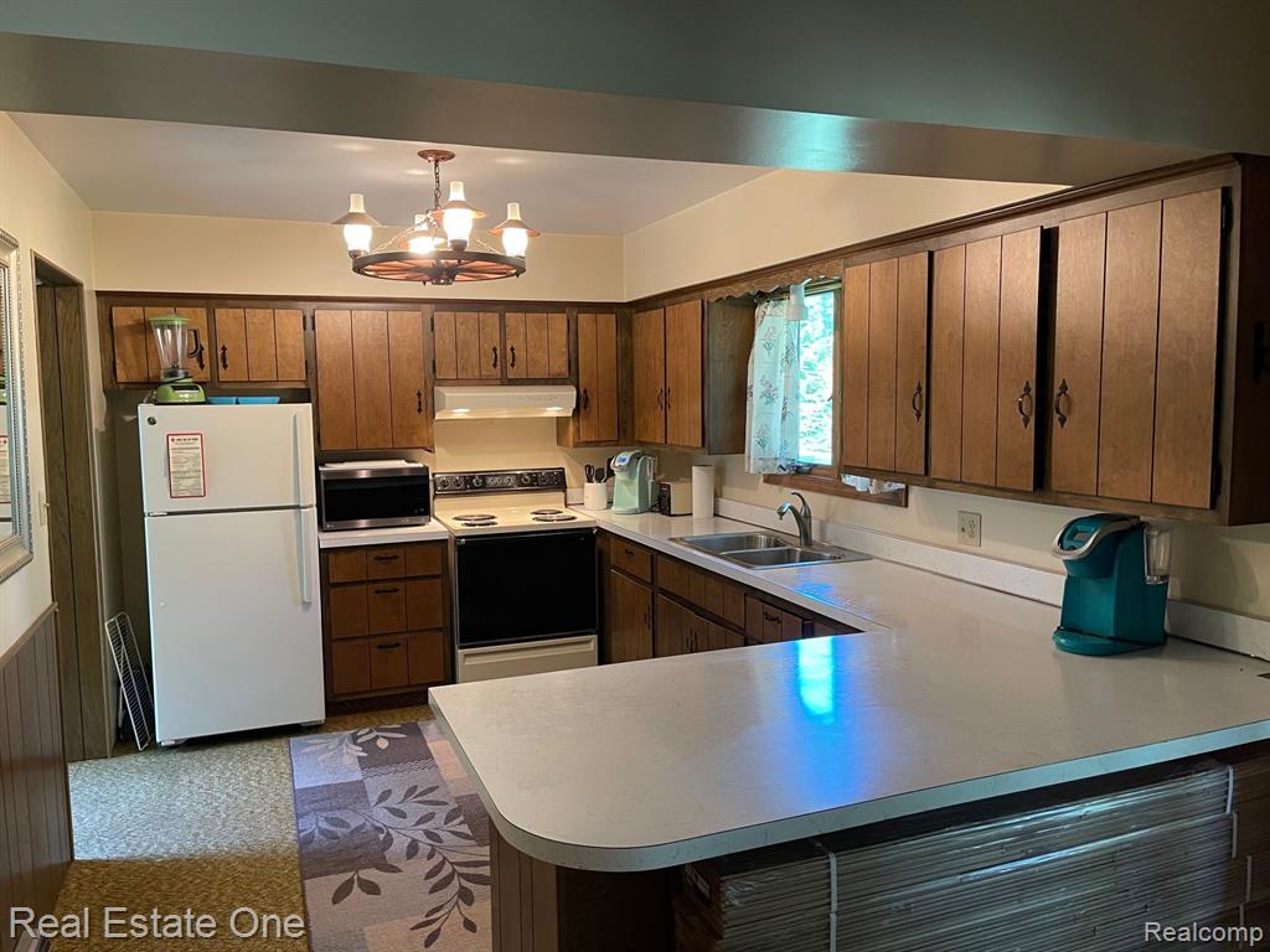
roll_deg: +0.3
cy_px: 476
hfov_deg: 67.3
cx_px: 635
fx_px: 954
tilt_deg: -5.8
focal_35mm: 26
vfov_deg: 53.1
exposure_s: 1/60
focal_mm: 5.1
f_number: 1.6
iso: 320
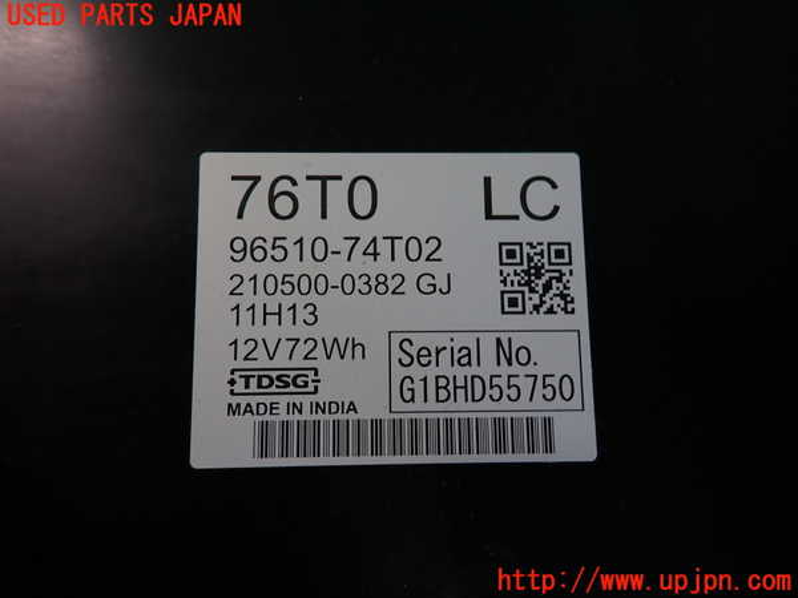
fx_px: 576
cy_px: 299
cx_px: 399
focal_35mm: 25
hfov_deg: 69.4
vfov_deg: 54.9
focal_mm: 4.5
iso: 200
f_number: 2
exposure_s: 1/60
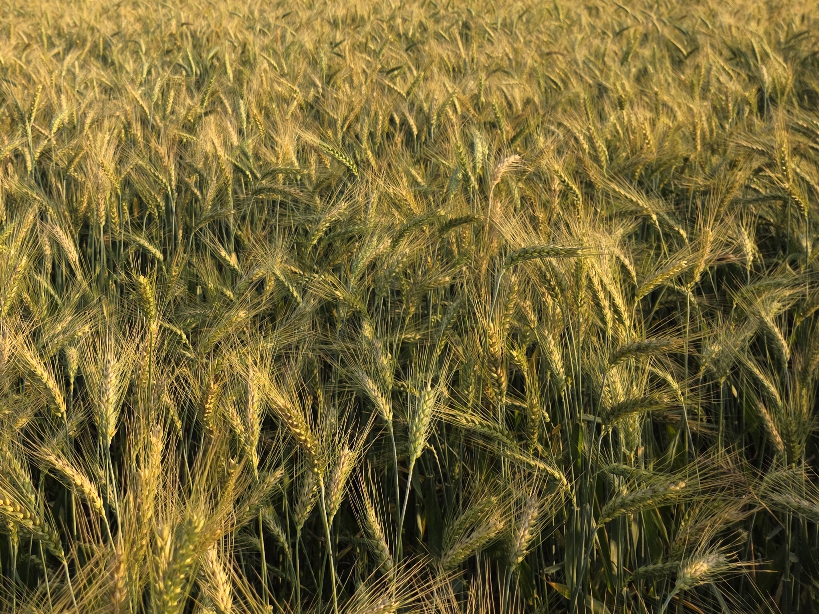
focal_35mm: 45
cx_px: 143
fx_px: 1065
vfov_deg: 30.4
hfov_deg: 40.1
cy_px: 32
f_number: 1.7
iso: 80
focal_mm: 6.3
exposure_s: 1/2234
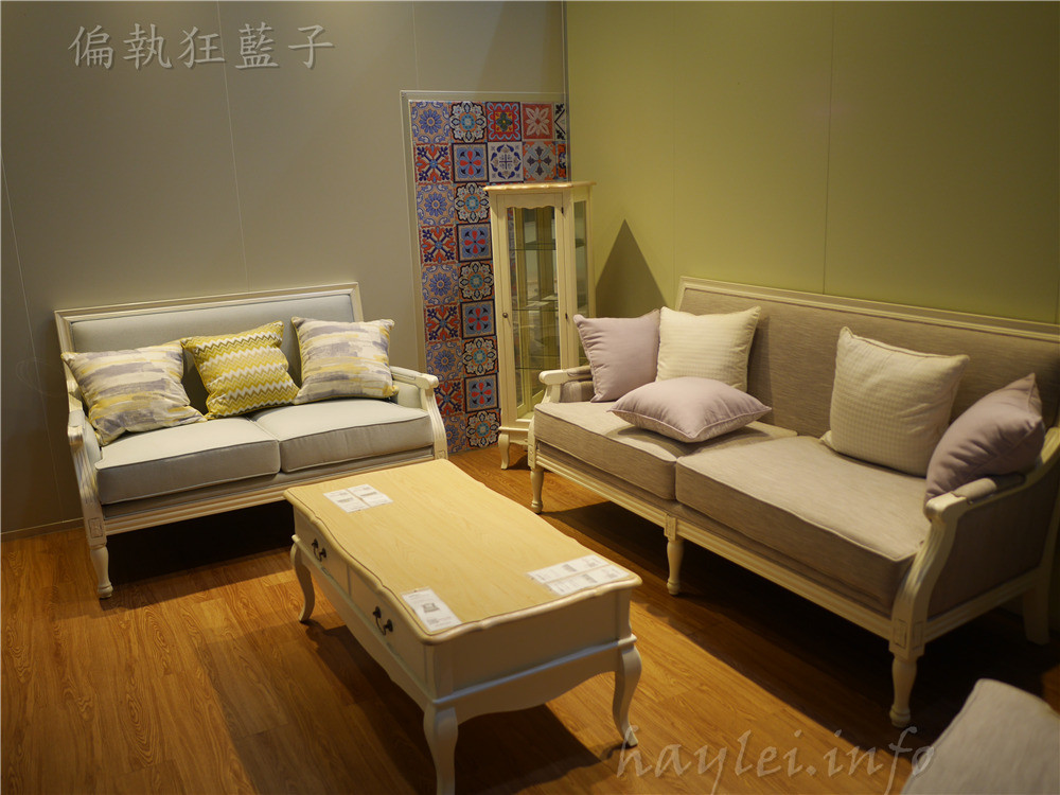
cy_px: 398
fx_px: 919
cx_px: 530
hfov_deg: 60.0
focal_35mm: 30
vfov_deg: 46.8
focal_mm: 15
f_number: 1.7
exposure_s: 1/60
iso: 200
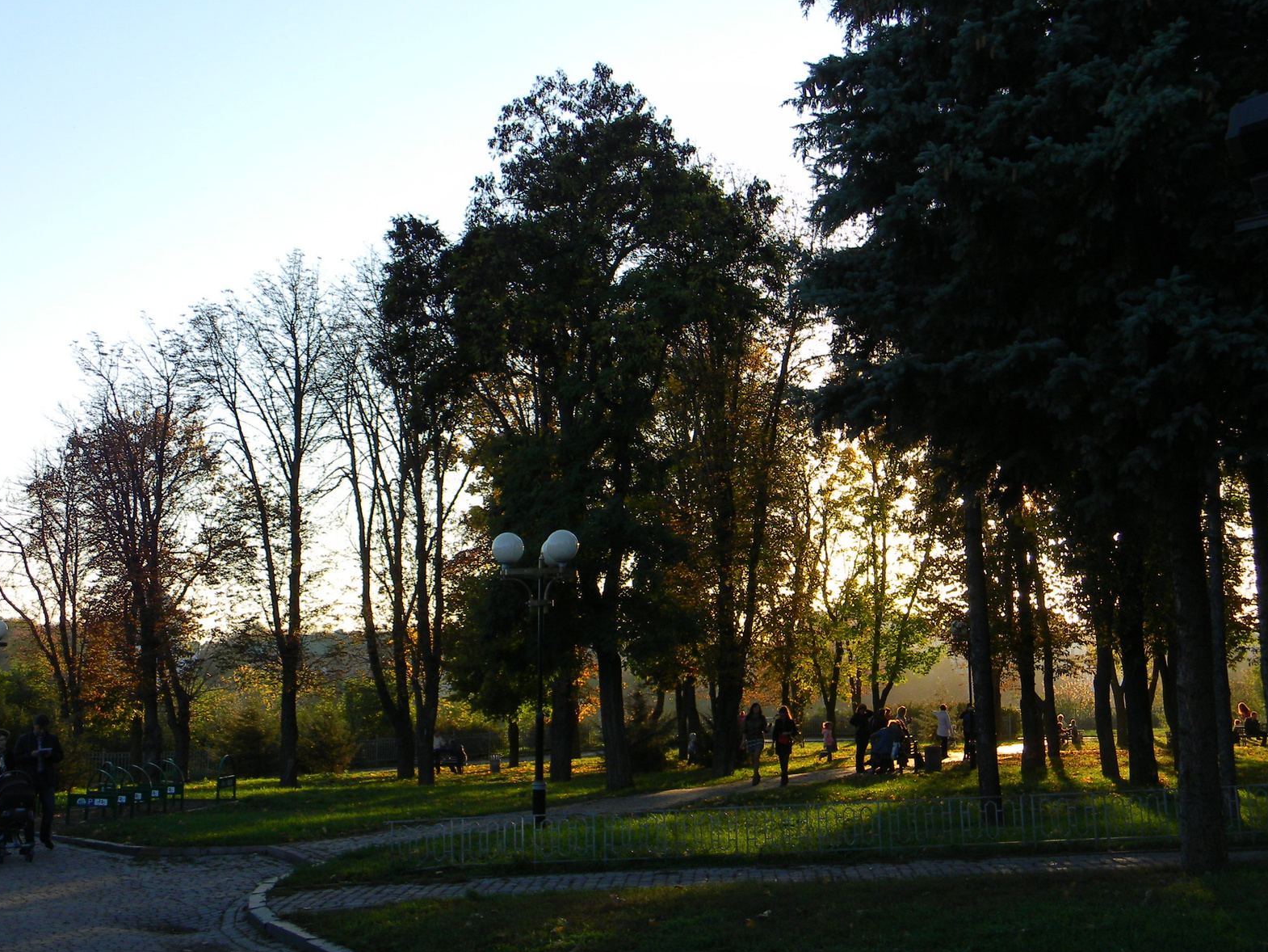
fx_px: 1722
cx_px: 702
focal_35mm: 47
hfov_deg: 40.4
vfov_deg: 30.9
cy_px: 427
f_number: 3.8
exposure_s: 1/303
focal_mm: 7.3
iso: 80
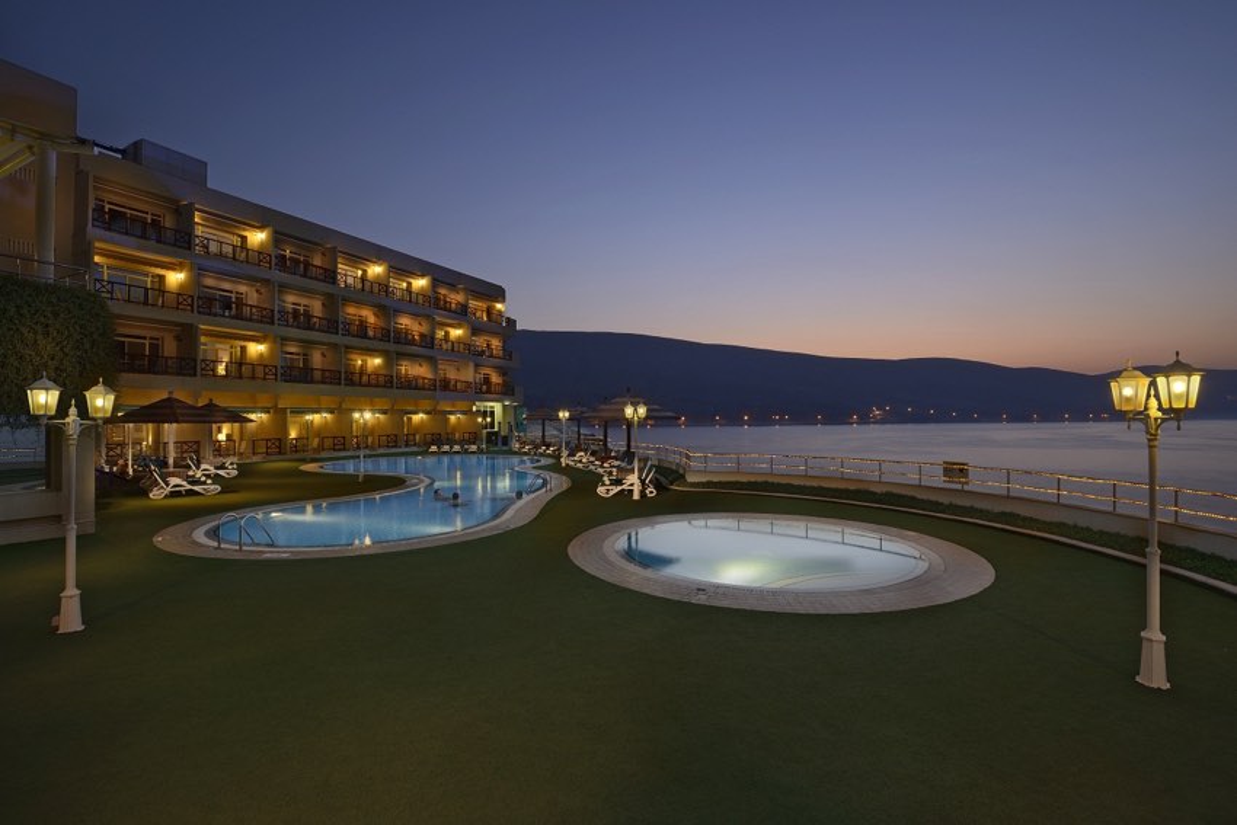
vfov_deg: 73.8
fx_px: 550
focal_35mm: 16
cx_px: 618
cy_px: 412
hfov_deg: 96.7
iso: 100
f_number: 14
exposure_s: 8
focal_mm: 16
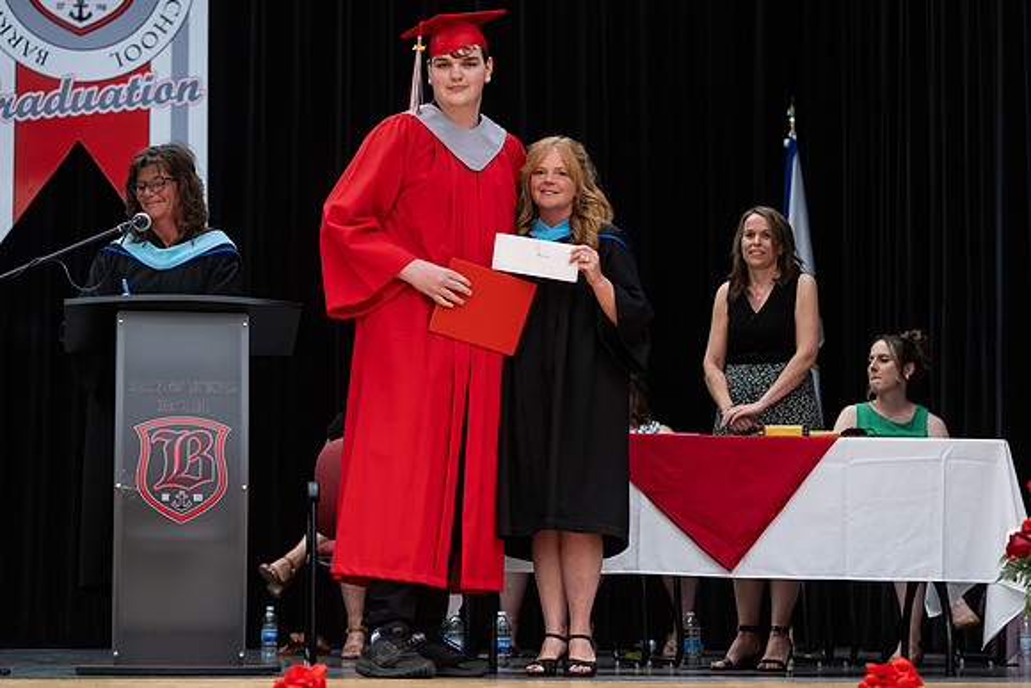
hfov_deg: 20.0
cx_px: 516
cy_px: 381
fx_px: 2923
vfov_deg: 13.4
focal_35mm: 102
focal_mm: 85
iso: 1000
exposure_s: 1/200
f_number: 2.8
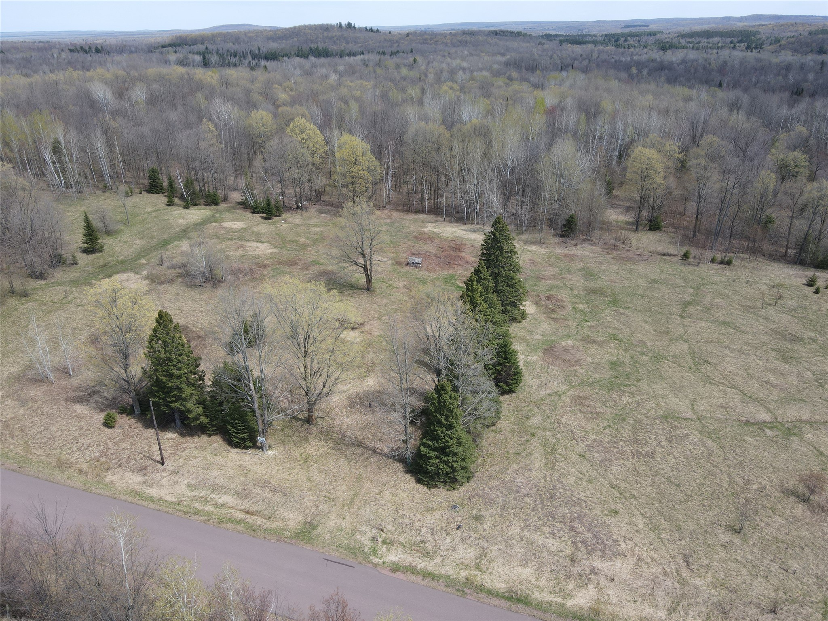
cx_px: 414
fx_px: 574
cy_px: 310
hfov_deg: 71.6
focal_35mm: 24
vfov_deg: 56.8
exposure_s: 1/400
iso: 100
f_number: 2.8
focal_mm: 4.5
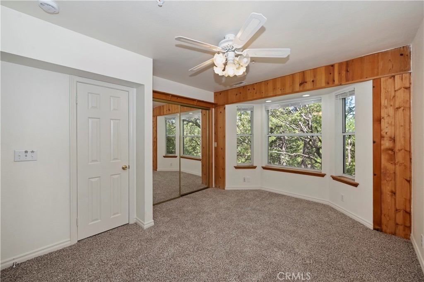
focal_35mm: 14
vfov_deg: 81.1
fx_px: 165
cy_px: 141
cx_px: 212
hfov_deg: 104.3
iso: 320
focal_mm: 14
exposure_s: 1/20
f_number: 8
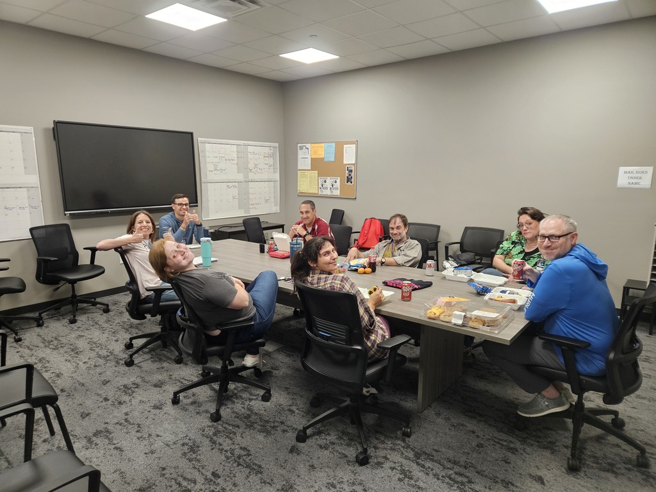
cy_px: 246
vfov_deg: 58.9
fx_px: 436
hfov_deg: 73.9
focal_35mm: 23
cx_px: 328
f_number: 1.8
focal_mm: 5.4
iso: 400
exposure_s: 1/120
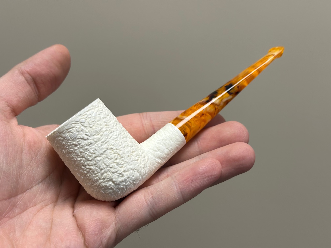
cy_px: 124
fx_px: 459
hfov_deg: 39.7
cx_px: 166
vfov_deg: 30.3
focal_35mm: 48
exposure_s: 1/121
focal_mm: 6.86
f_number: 1.78
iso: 64
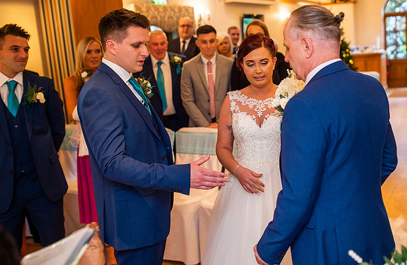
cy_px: 119
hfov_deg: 45.7
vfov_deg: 30.8
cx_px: 247
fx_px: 480
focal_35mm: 43
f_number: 2.5
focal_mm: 35
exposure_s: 1/160
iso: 320
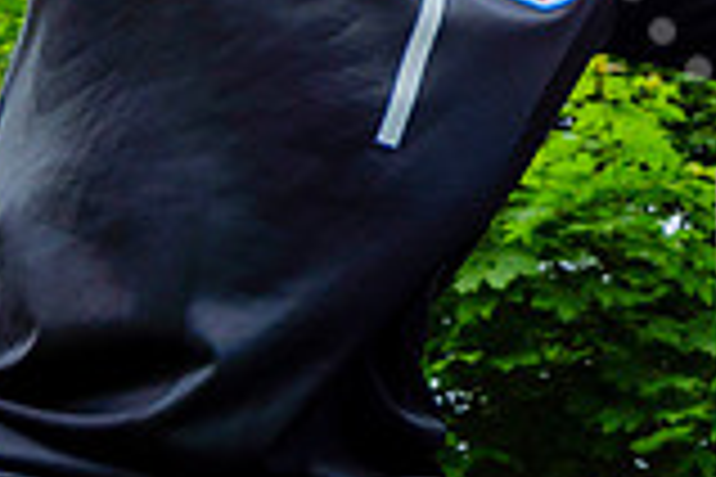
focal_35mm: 91
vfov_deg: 14.1
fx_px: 1810
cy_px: -241
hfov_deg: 20.1
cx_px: 986
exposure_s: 1/1250
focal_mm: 12
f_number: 3.5
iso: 200
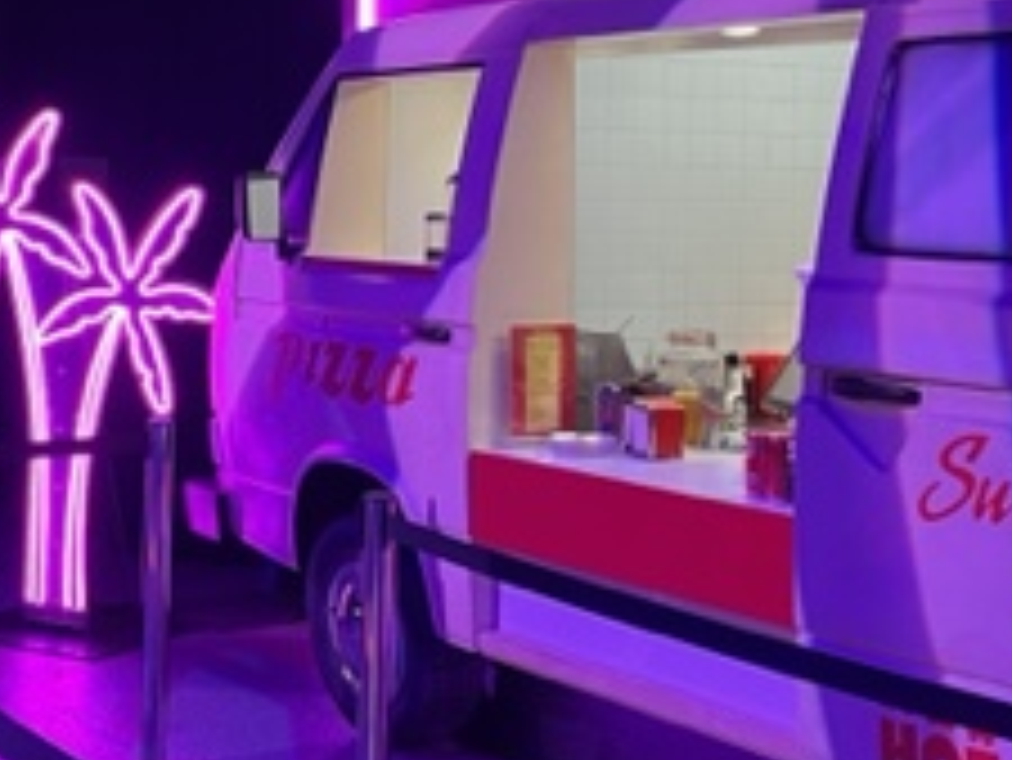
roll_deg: -0.5
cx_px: 288
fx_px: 2165
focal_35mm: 74
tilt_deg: -1.4
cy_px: 207
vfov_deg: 19.8
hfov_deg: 26.1
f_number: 1.6
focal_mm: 5.1
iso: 250
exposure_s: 1/50
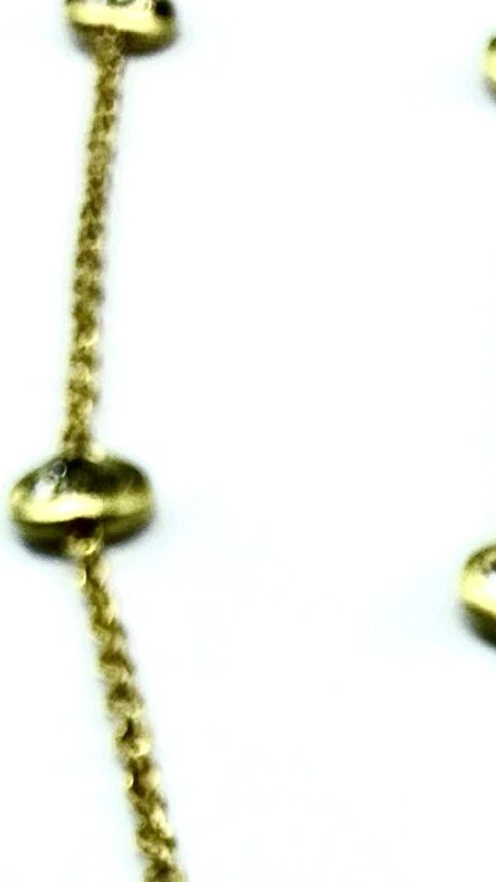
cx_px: 819
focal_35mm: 84
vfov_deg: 24.2
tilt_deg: -52.7
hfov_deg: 13.3
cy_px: 872
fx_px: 1965
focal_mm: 2.22
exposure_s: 1/120
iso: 25
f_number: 2.2
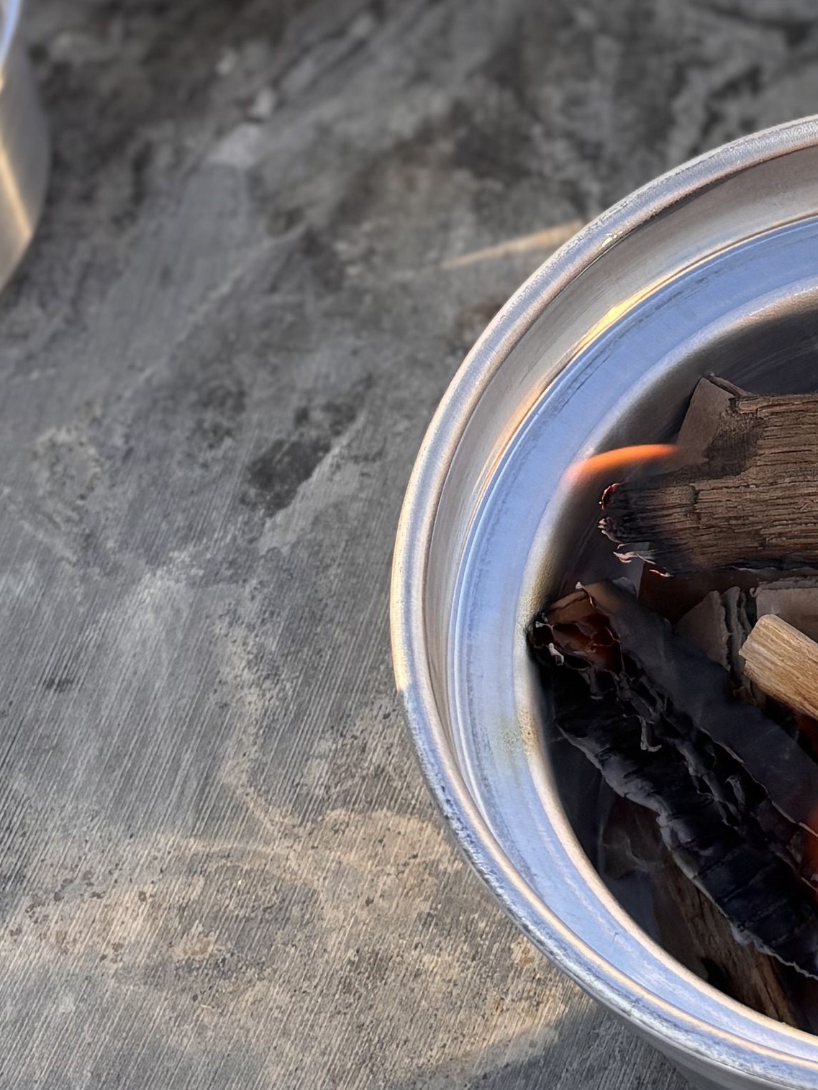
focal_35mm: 98
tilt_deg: -43.3
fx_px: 3086
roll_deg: -3.9
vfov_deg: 18.9
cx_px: 941
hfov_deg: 14.7
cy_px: -222
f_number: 1.6
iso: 50
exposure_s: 1/544
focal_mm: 5.96
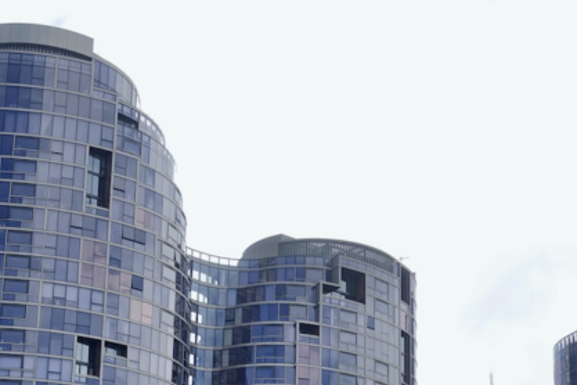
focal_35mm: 84
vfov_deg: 15.7
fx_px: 1346
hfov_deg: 23.8
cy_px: 459
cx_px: 477
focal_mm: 12.48
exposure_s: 1/125
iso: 125
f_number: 4
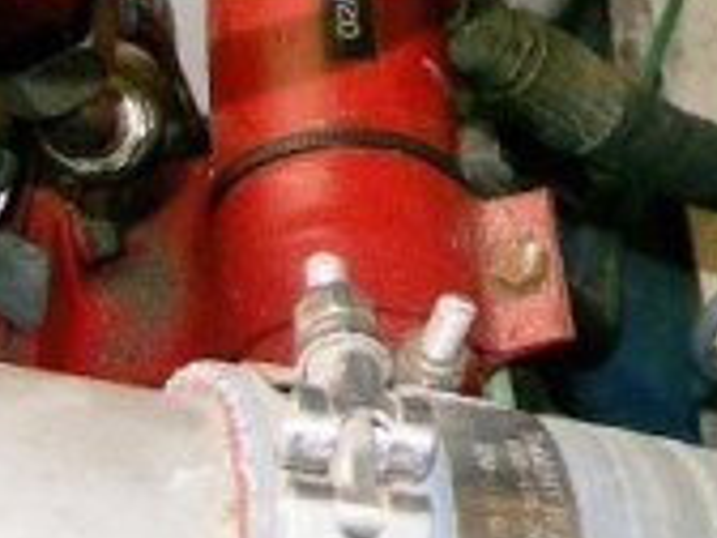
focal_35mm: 133
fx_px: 2755
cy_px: 470
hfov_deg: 14.1
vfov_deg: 11.1
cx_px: 973
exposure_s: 1/50
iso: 200
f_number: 2.8
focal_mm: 7.2
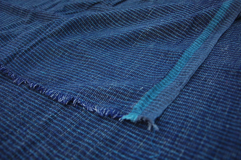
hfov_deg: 51.3
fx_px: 251
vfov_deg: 35.4
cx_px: 120
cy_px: 80
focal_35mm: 38
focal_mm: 25
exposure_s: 1/50
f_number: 4
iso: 200
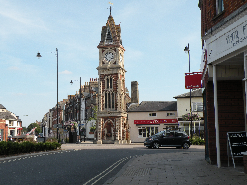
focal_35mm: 56
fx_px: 400
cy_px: 92
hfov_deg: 34.3
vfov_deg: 26.1
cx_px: 124
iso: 64
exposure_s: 1/188
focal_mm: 9.8
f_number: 5.6
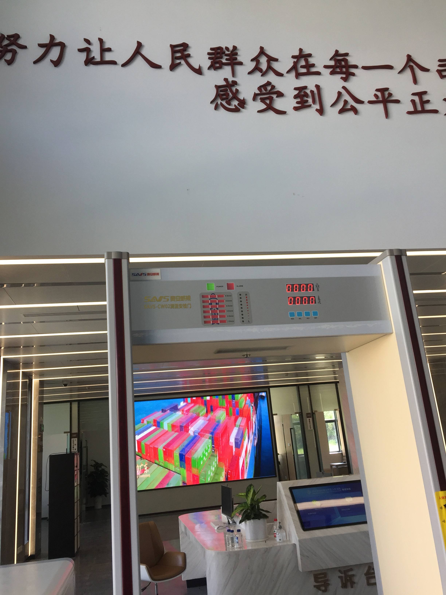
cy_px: 298
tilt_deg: +19.0
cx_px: 223
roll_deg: +5.6
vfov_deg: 61.7
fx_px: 498
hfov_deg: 48.2
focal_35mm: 29
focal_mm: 4.15
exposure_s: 1/100
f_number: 2.2
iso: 50
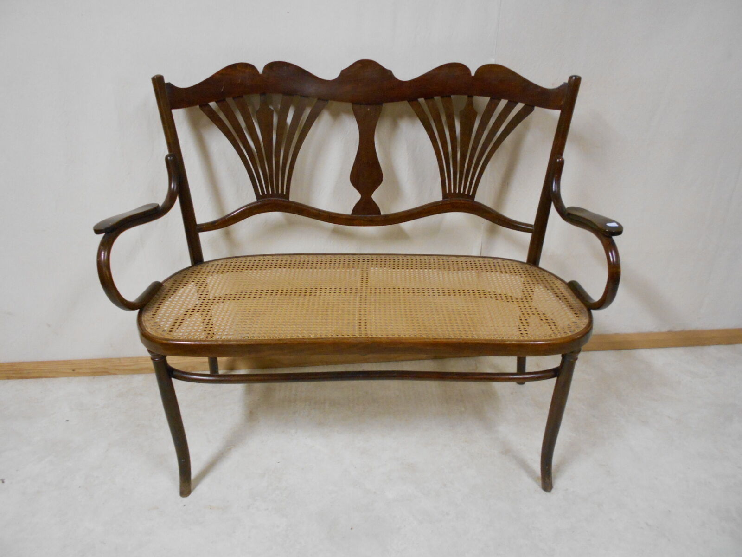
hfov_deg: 67.3
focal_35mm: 26
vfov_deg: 53.1
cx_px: 371
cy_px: 278
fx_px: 557
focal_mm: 4.6
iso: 400
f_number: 3.2
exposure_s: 1/15
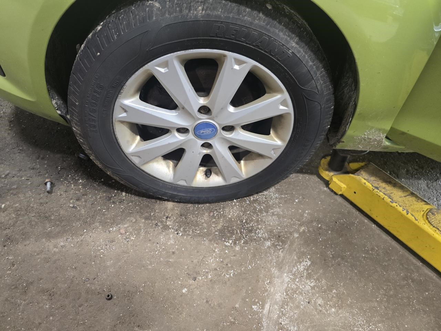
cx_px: 220
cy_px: 166
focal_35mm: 23
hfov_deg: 73.9
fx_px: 293
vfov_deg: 58.9
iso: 800
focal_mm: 6.3
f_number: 1.7
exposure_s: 1/60
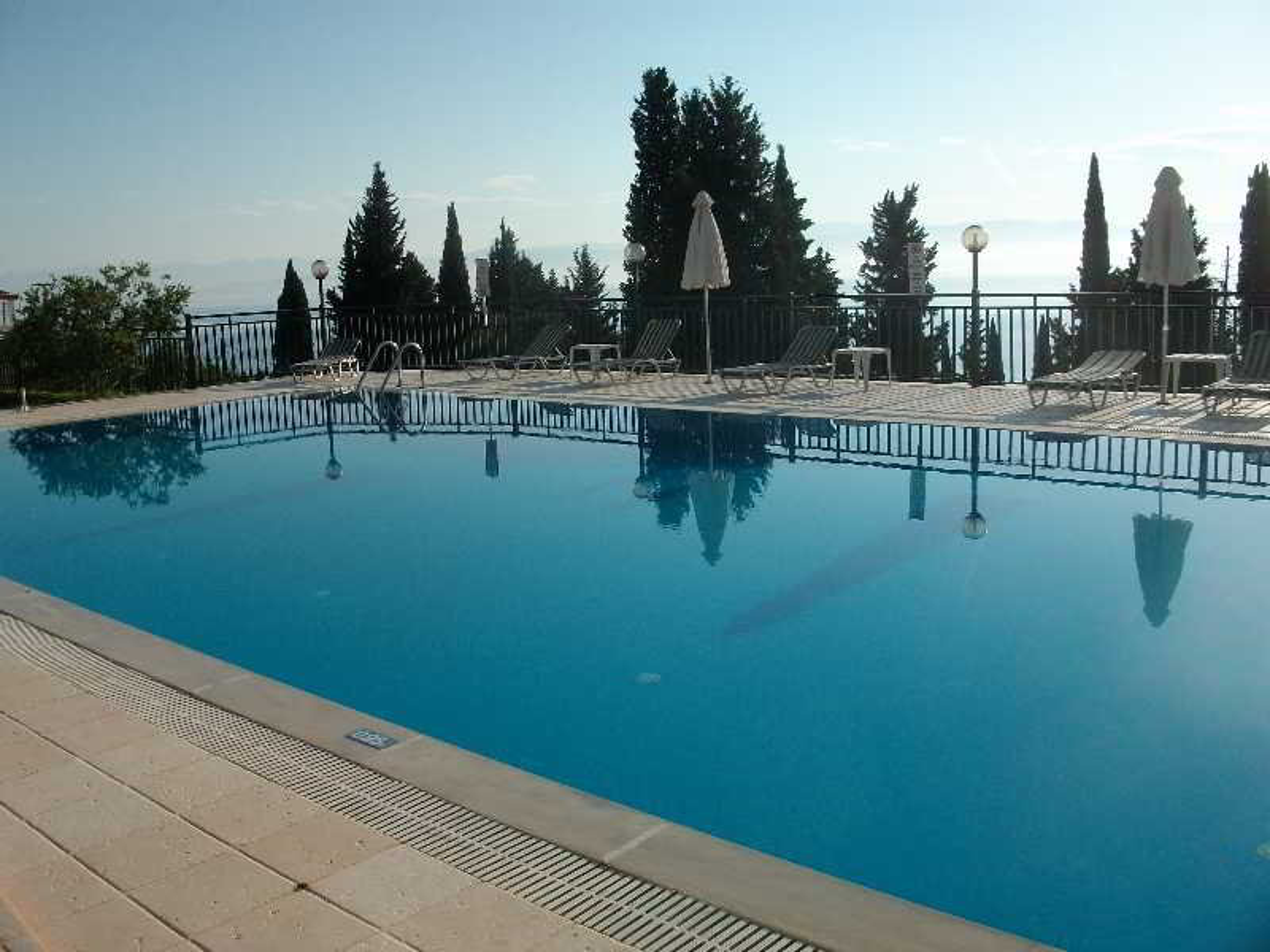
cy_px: 476
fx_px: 1174
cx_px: 635
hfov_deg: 56.8
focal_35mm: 32
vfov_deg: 44.2
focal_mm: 5.7
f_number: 5.5
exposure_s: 1/590
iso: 80
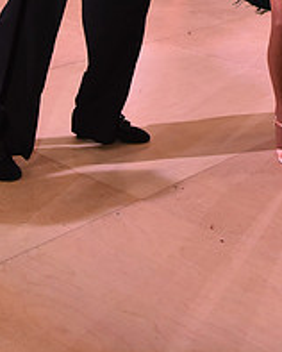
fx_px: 979
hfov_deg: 16.3
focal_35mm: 94
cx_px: 215
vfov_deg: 18.7
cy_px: -127
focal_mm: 34
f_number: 5.6
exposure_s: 1/320
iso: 2500
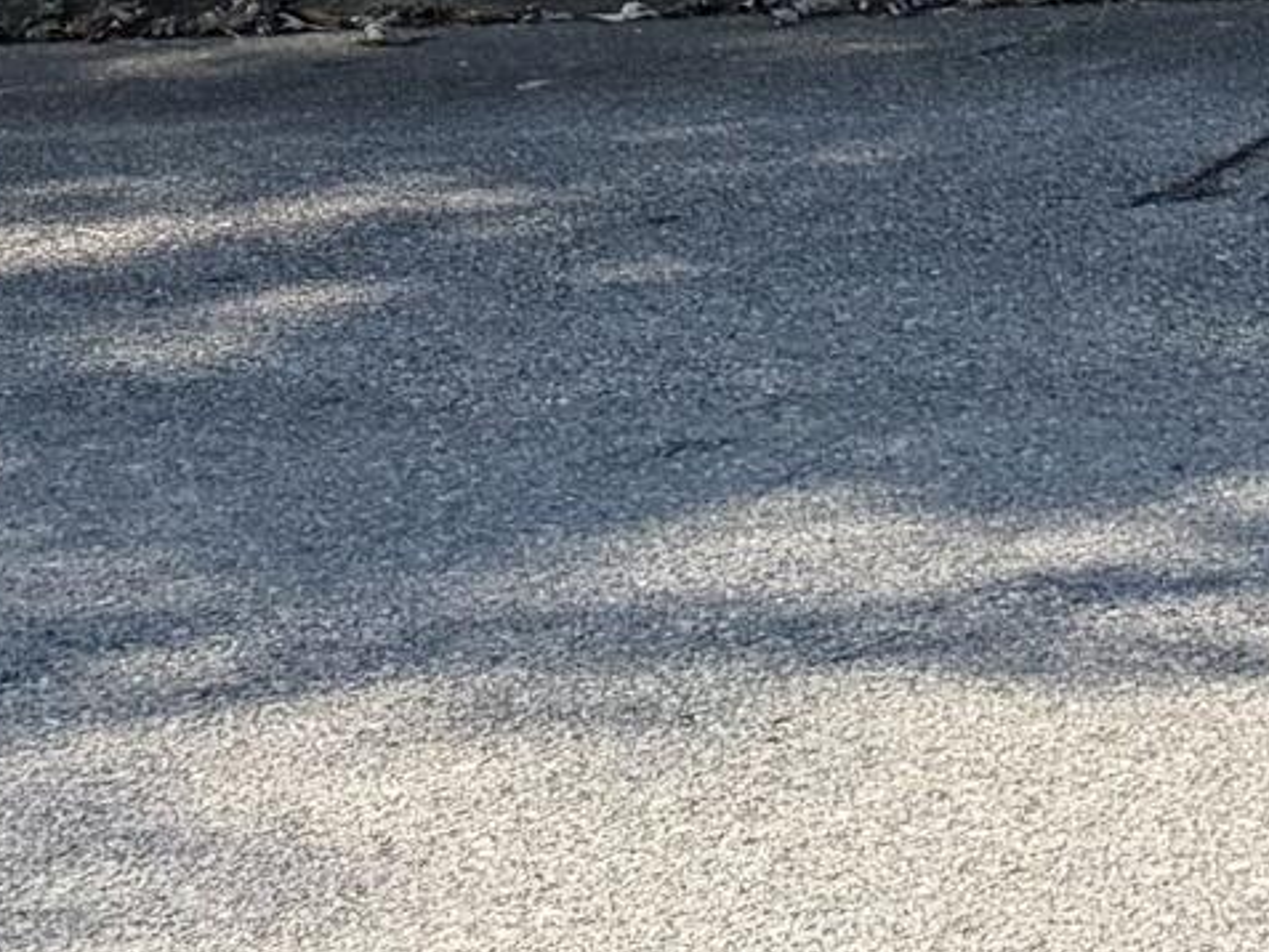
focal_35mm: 151
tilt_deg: -1.1
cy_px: -1439
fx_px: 5537
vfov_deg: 8.8
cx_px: 3823
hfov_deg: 9.9
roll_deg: -0.7
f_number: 1.78
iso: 80
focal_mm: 6.76
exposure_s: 1/3584
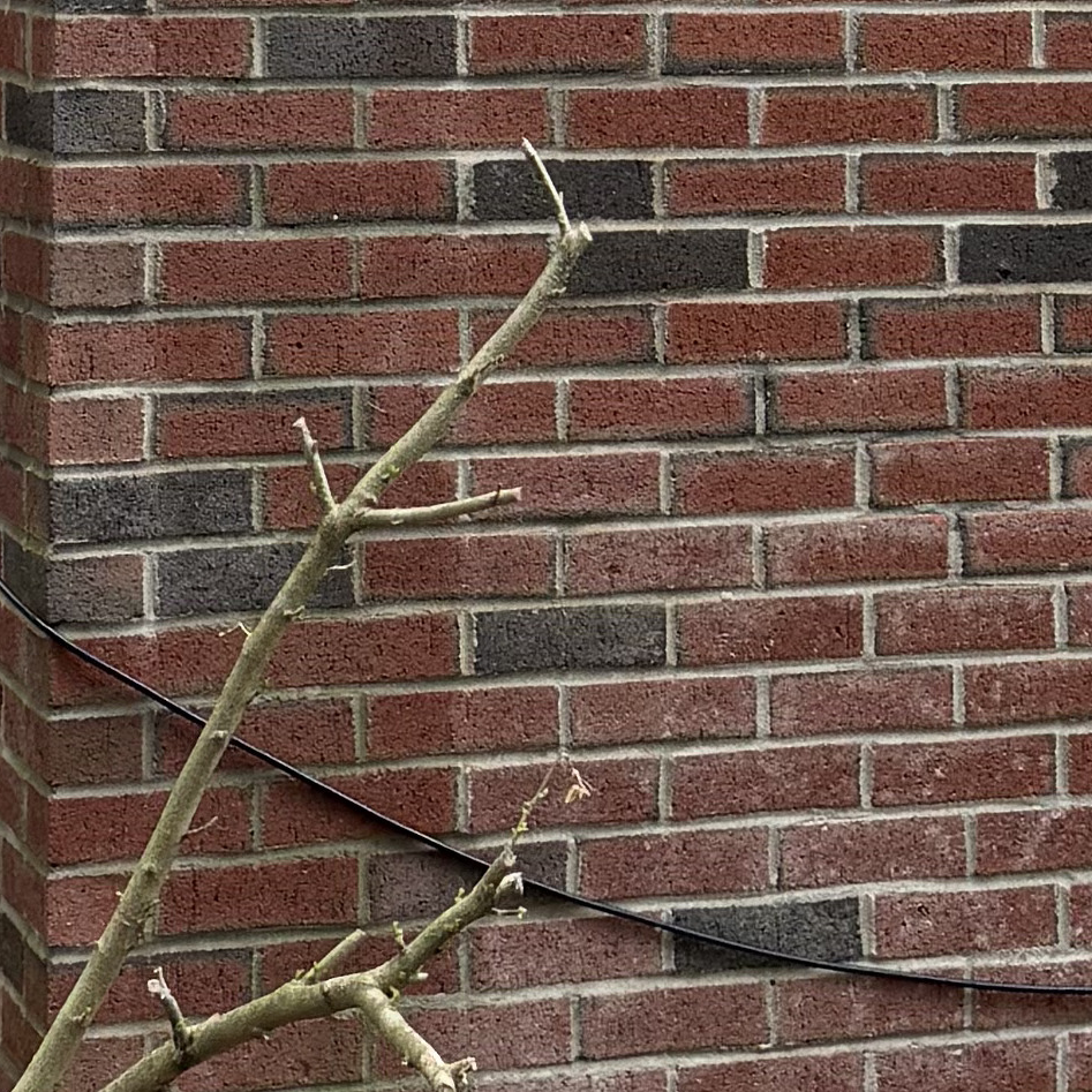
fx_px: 4568
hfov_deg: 13.6
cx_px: 406
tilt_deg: +5.4
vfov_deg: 12.9
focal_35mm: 128
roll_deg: -0.3
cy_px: -535
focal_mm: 6.76
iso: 50
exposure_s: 1/135
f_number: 1.78
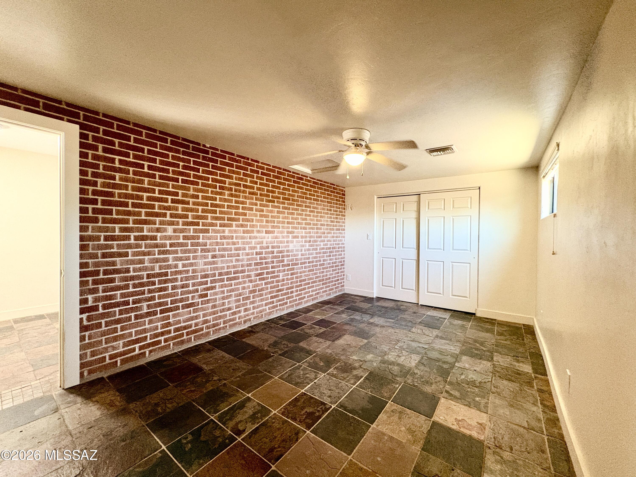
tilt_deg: -0.2
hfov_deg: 102.1
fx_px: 257
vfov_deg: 85.7
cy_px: 238
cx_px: 318
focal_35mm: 14
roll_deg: +0.0
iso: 500
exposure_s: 1/60
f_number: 2.2
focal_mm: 2.22
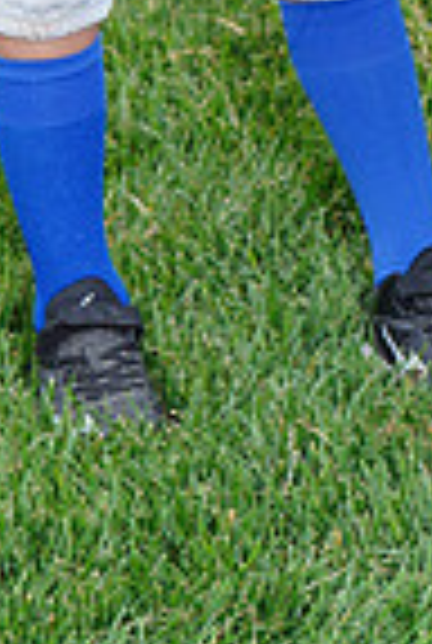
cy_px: -603
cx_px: 520
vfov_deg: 4.6
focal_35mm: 437
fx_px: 7828
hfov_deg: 3.2
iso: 200
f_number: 8
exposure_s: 1/200
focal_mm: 108
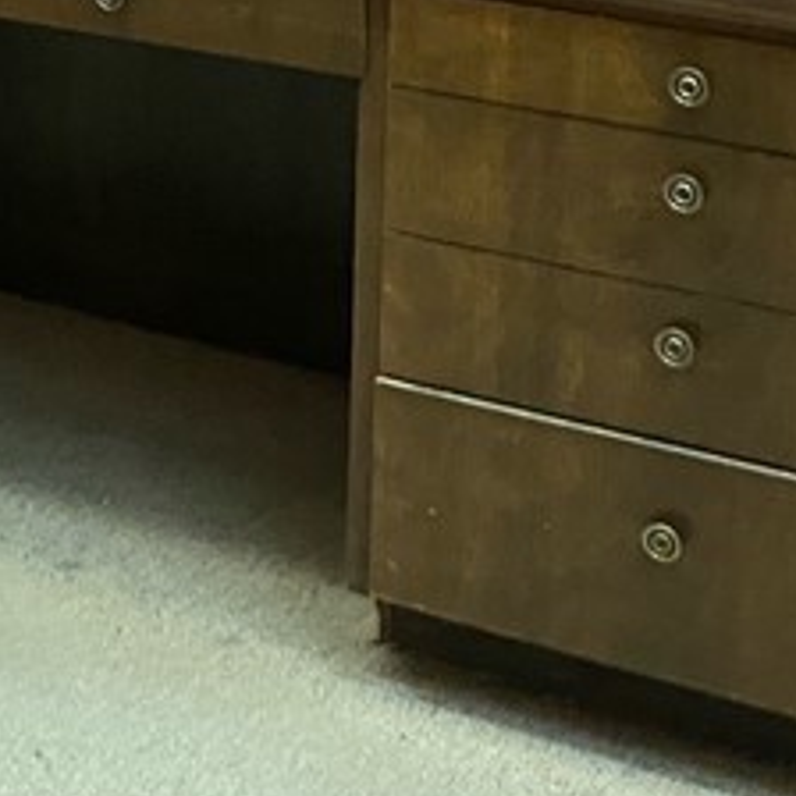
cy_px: -348
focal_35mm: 105
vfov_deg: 15.5
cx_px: -263
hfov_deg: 15.7
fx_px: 2732
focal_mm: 4.25
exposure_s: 1/40
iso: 400
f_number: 1.8
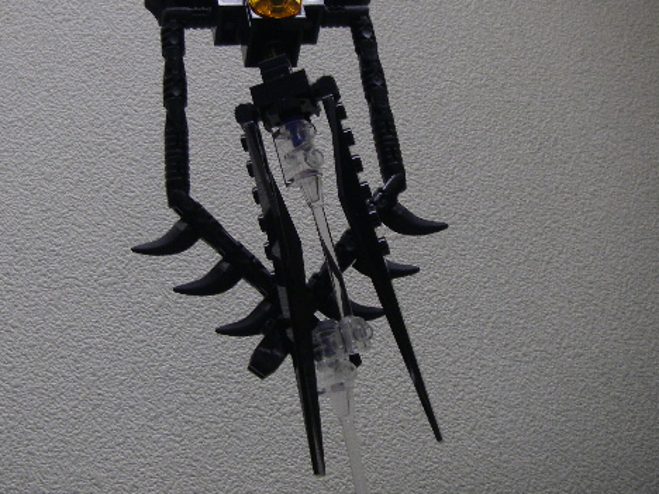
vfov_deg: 28.0
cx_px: 277
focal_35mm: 52
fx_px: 990
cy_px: 194
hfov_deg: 36.7
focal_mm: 6.3
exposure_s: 1/20
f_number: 3.3
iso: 160
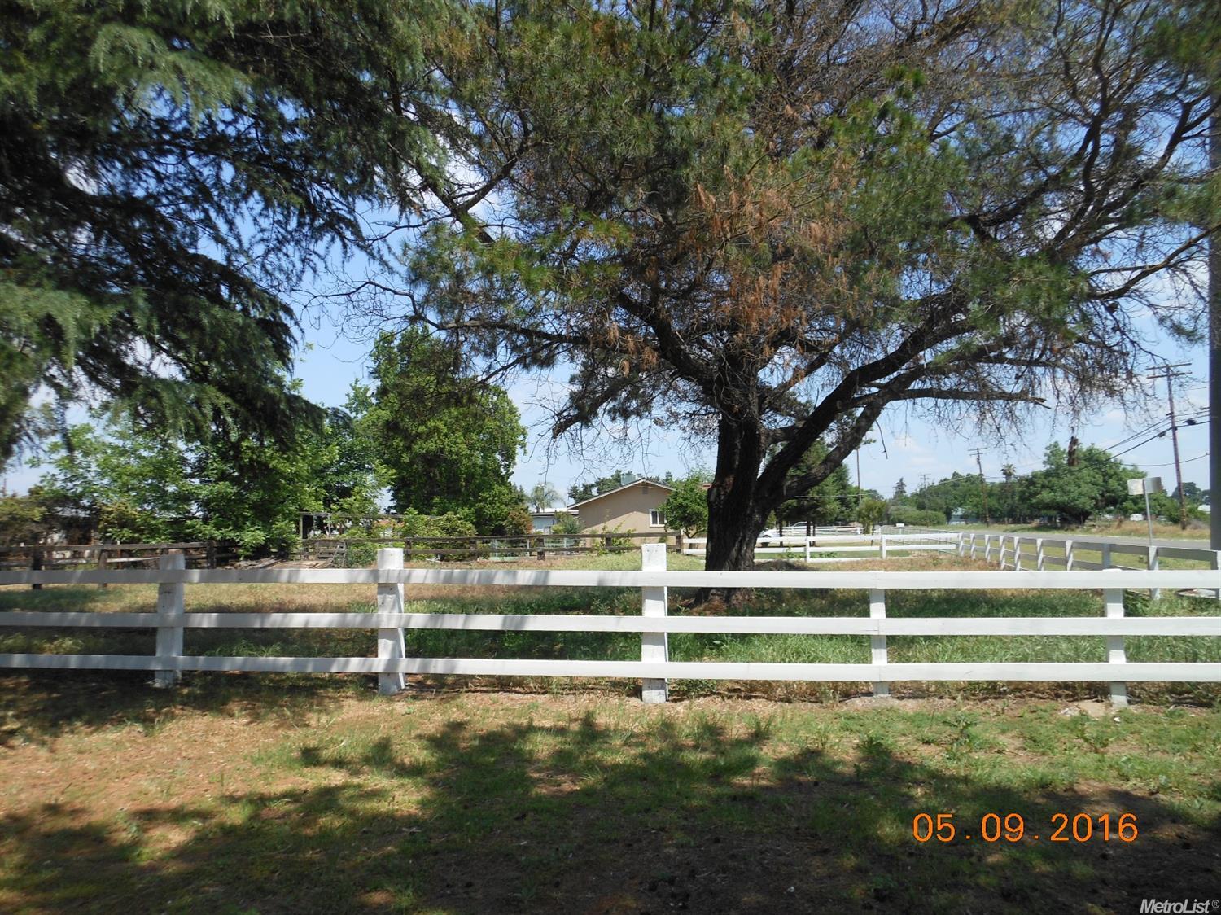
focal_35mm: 25
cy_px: 458
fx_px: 882
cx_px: 610
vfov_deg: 54.9
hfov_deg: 69.4
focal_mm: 4.5
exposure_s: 1/640
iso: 80
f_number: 3.2
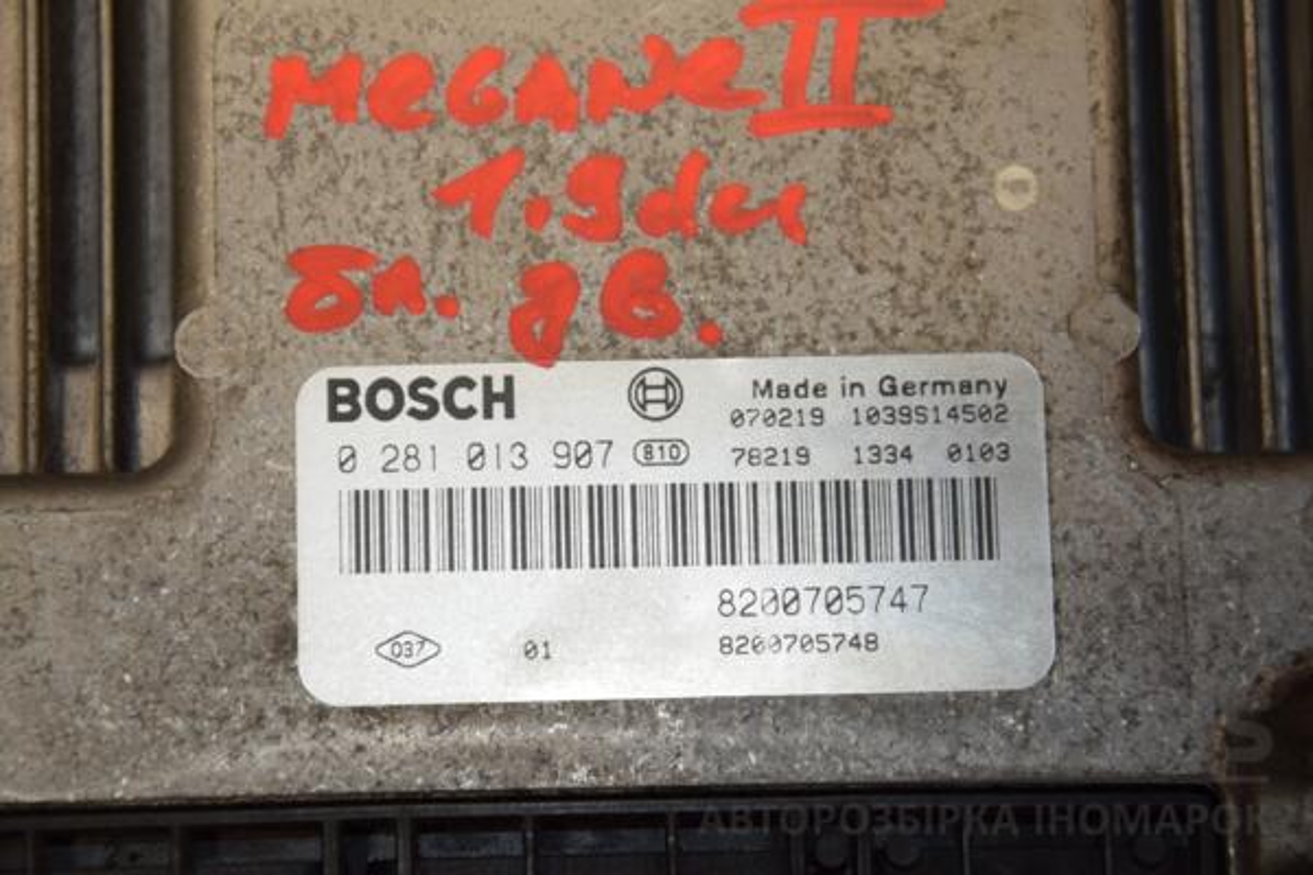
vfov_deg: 10.2
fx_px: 4923
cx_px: 656
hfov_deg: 15.2
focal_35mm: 135
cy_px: 438
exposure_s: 1/200
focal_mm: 90
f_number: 7.1
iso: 800
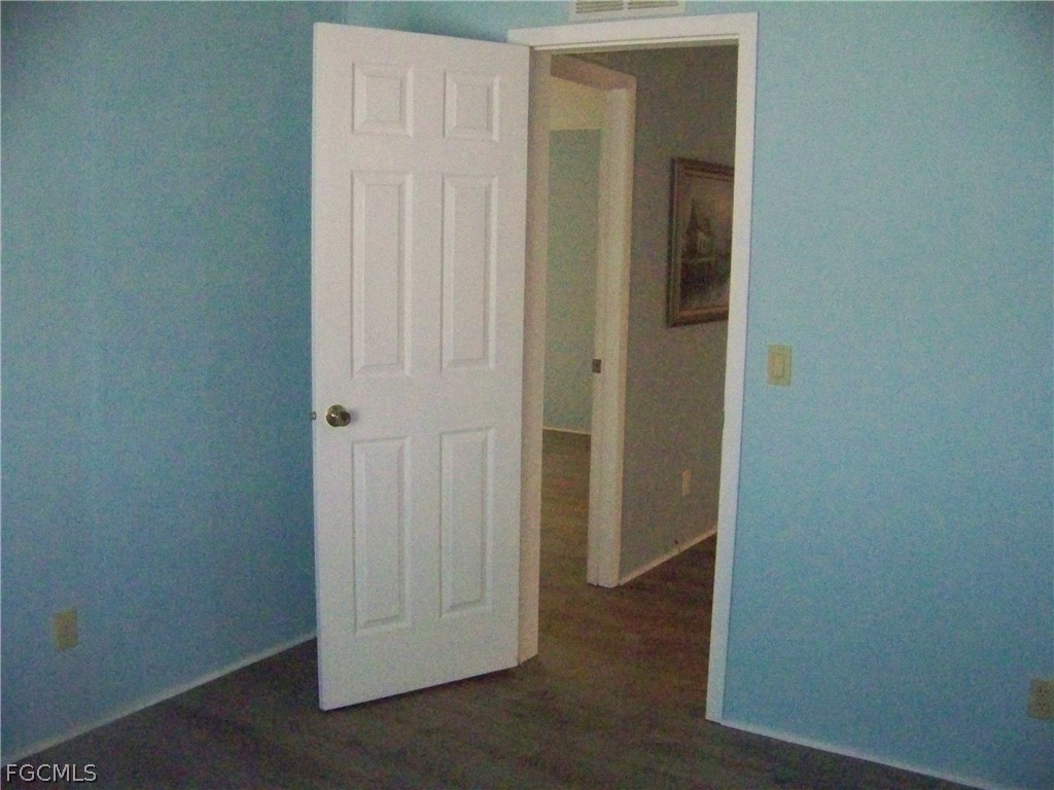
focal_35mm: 36
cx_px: 527
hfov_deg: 51.4
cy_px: 395
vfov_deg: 39.7
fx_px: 1096
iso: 1600
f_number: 2.8
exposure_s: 1/500
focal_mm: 5.85
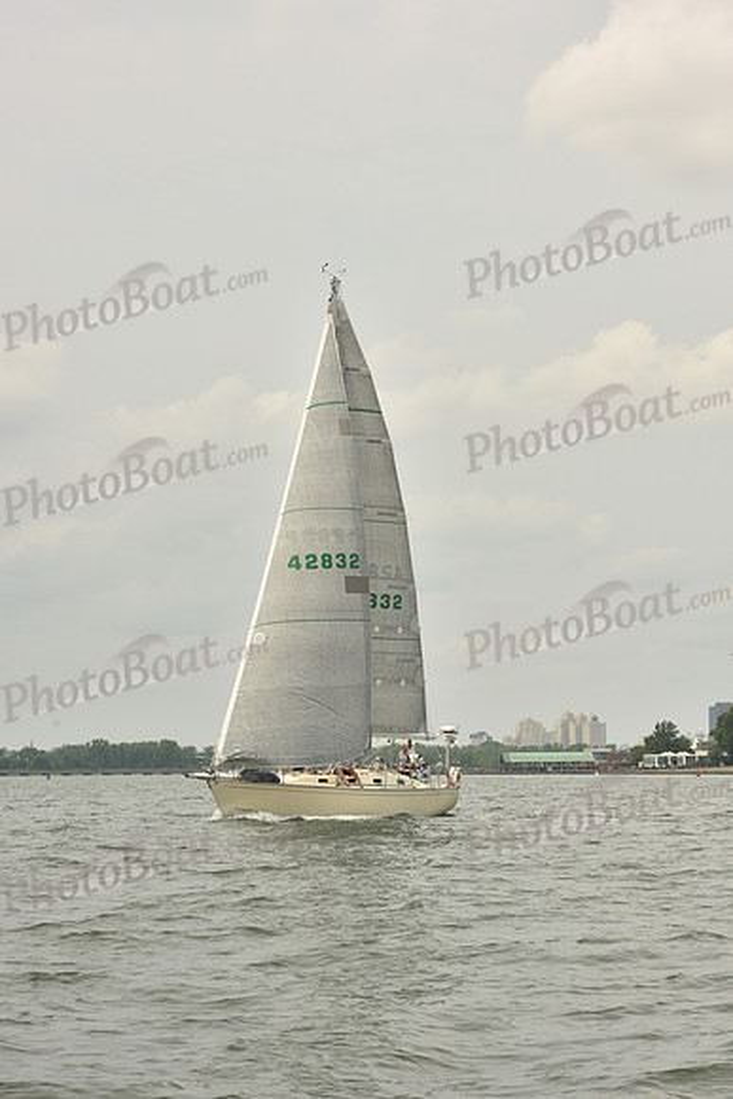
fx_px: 2625
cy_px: 550
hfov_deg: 15.9
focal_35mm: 86
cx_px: 366
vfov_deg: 23.6
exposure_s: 1/640
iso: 250
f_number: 11
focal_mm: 86
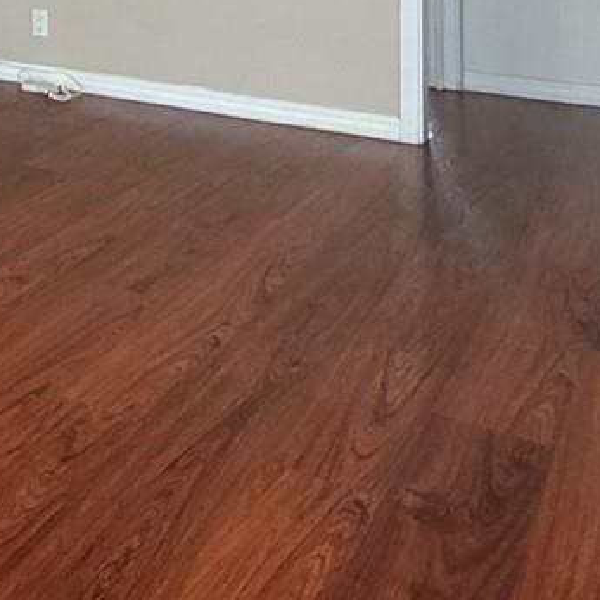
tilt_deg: -0.9
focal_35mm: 57
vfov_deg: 26.1
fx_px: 1118
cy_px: -161
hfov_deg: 25.6
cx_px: -192
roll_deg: +0.2
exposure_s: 1/60
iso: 200
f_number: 2.2
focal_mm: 2.22
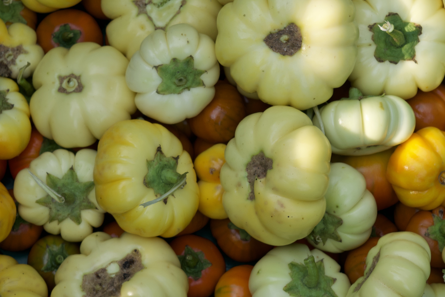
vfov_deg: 9.3
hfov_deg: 14.0
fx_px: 1816
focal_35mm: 147
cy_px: 139
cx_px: 261
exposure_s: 1/320
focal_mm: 55
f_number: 9
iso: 200
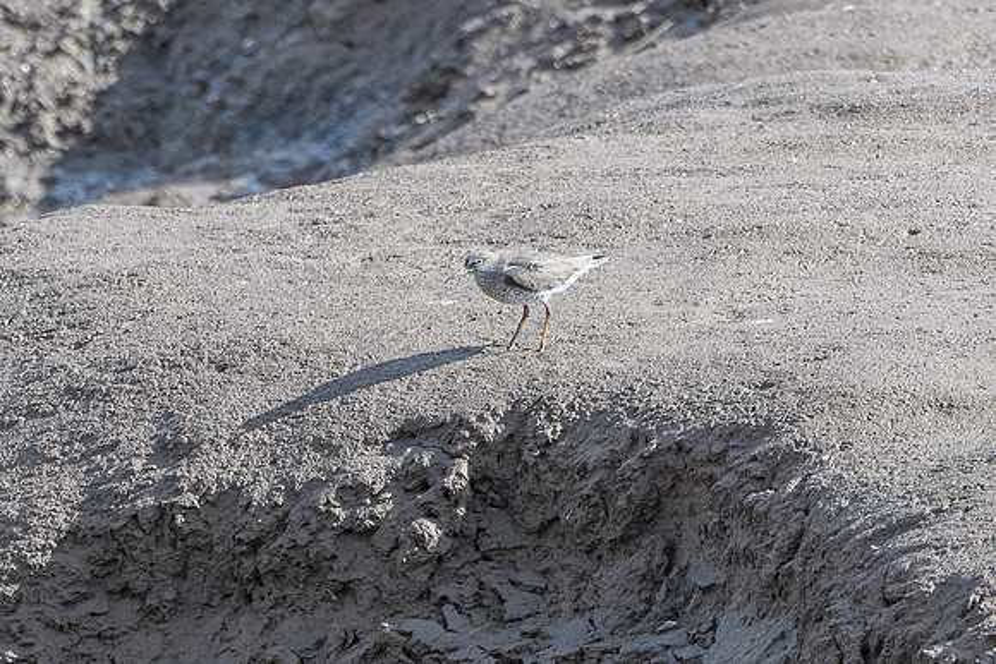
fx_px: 32673
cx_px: 425
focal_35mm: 1181
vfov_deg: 1.2
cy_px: 331
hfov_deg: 1.7
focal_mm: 400
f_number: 6.3
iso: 800
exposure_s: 1/1600
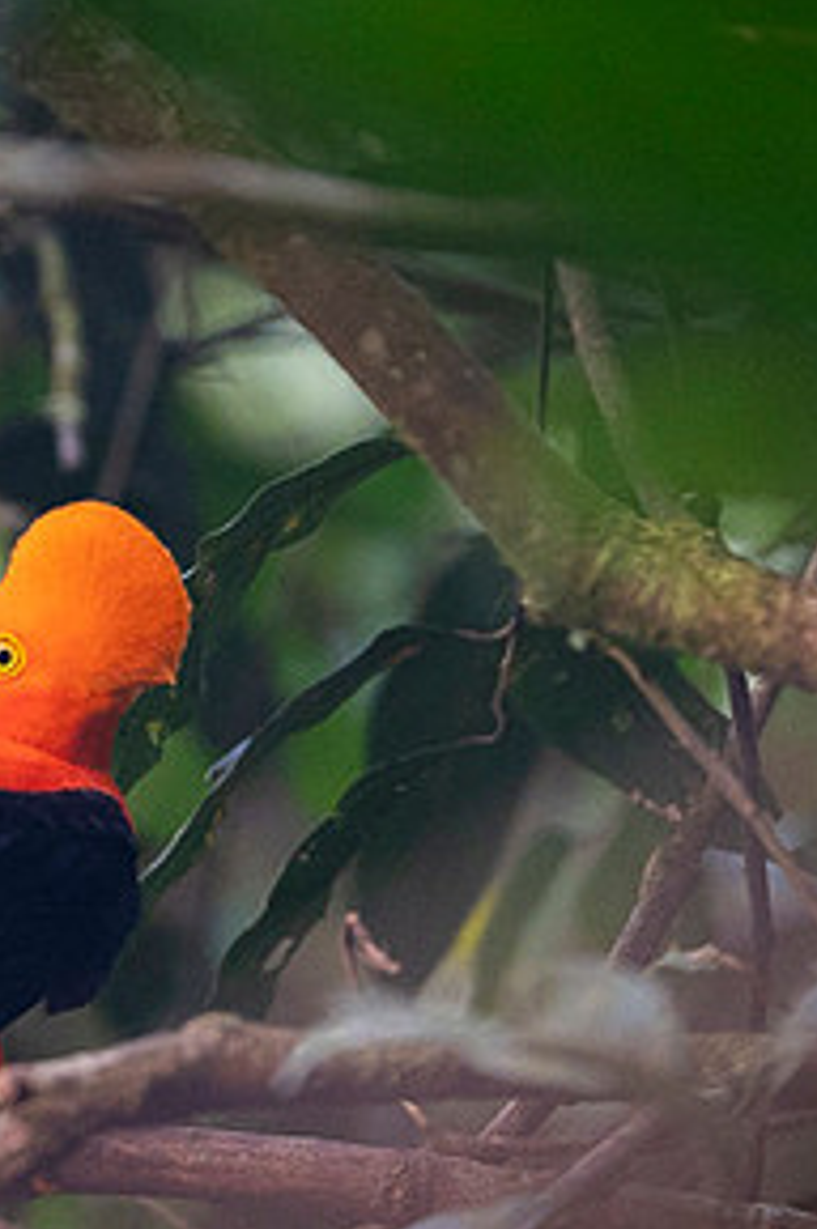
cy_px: 764
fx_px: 55583
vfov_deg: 1.3
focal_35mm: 1629
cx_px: 196
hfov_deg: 0.8
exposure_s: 1/125
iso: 2500
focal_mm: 500
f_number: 4
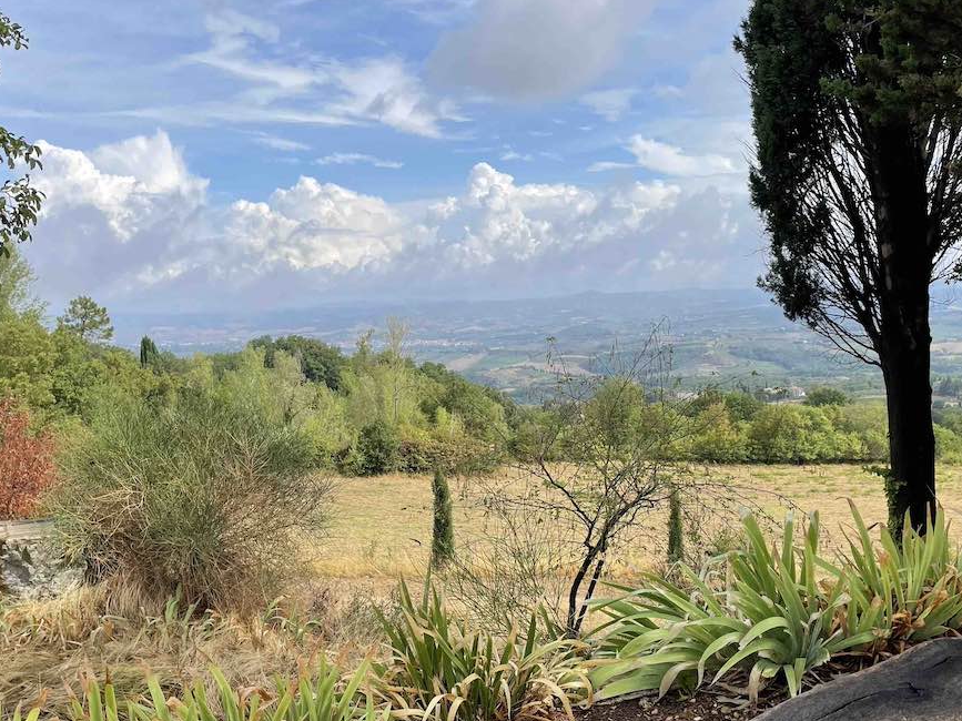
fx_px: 1000
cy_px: 478
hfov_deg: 51.3
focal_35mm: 36
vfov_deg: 39.2
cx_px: 499
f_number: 1.6
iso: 32
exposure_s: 1/2747
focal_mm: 4.2
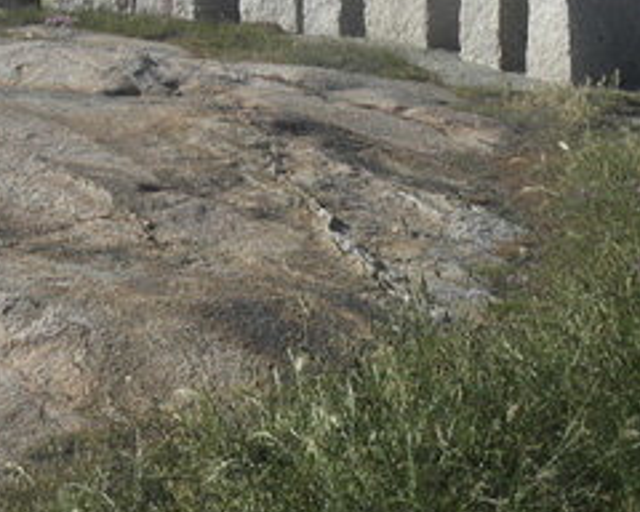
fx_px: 1724
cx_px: 115
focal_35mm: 91
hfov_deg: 20.8
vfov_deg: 16.3
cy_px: -85
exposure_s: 1/200
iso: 64
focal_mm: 6.24
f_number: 8
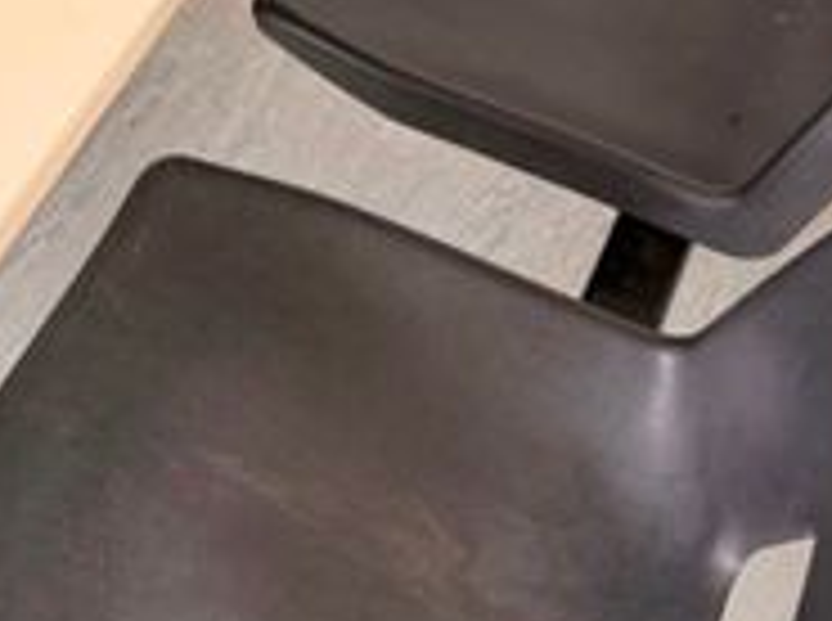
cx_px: 9
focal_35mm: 78
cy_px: -104
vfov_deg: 18.0
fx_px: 1871
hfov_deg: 24.0
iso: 200
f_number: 1.78
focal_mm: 6.76
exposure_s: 1/100
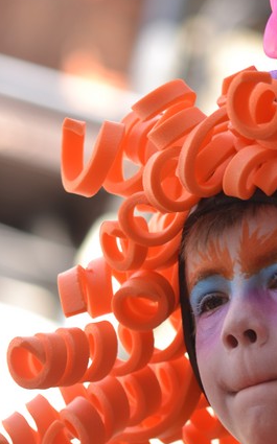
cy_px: 202
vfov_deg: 7.8
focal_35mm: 271
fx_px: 3279
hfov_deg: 4.8
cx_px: 215
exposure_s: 1/250
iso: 100
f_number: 2.8
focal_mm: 98
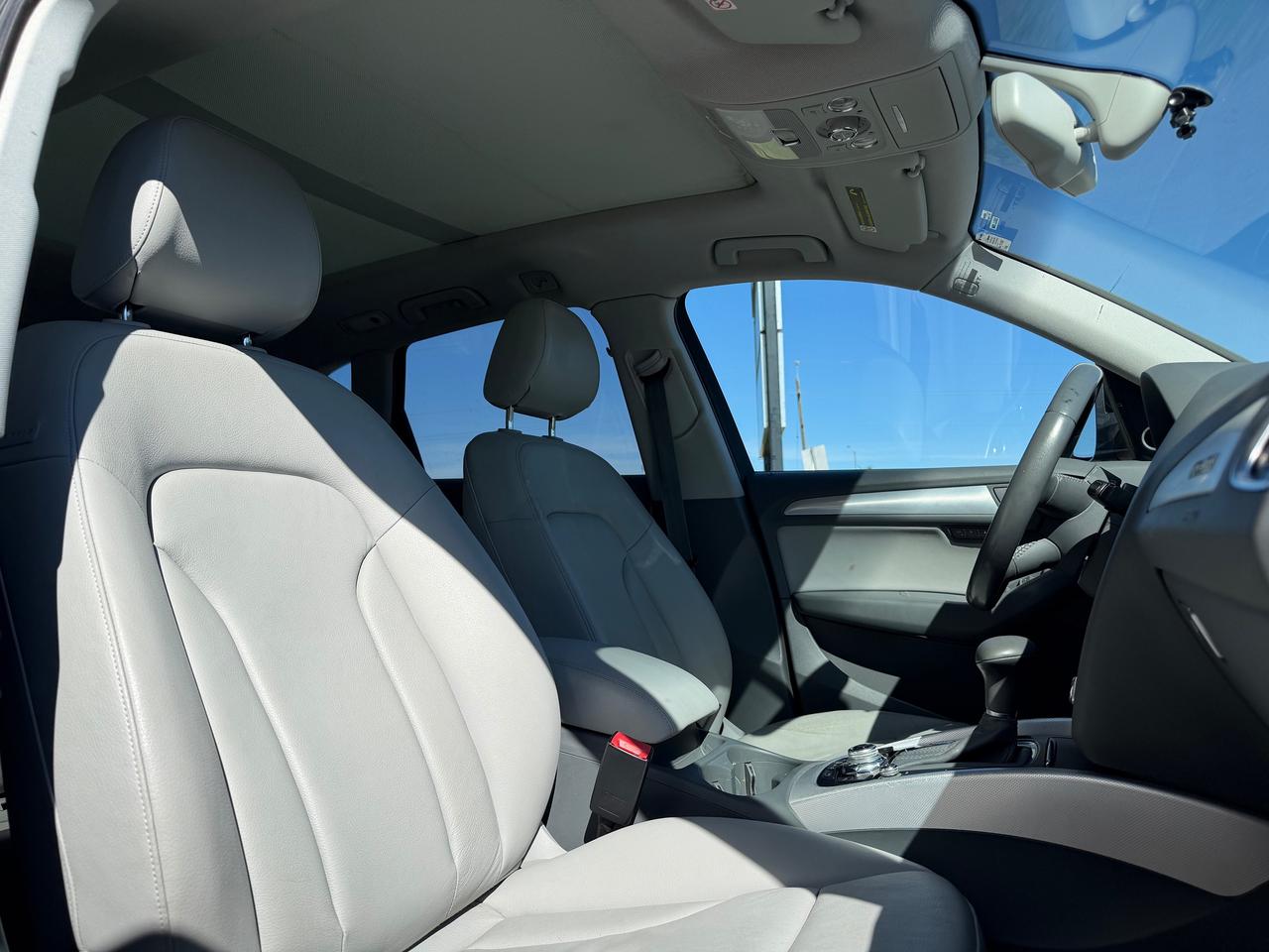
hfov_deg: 71.6
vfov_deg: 56.8
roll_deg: +2.0
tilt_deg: +4.5
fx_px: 880
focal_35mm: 24
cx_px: 634
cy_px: 476
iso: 80
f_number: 1.78
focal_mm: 6.76
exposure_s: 1/3953
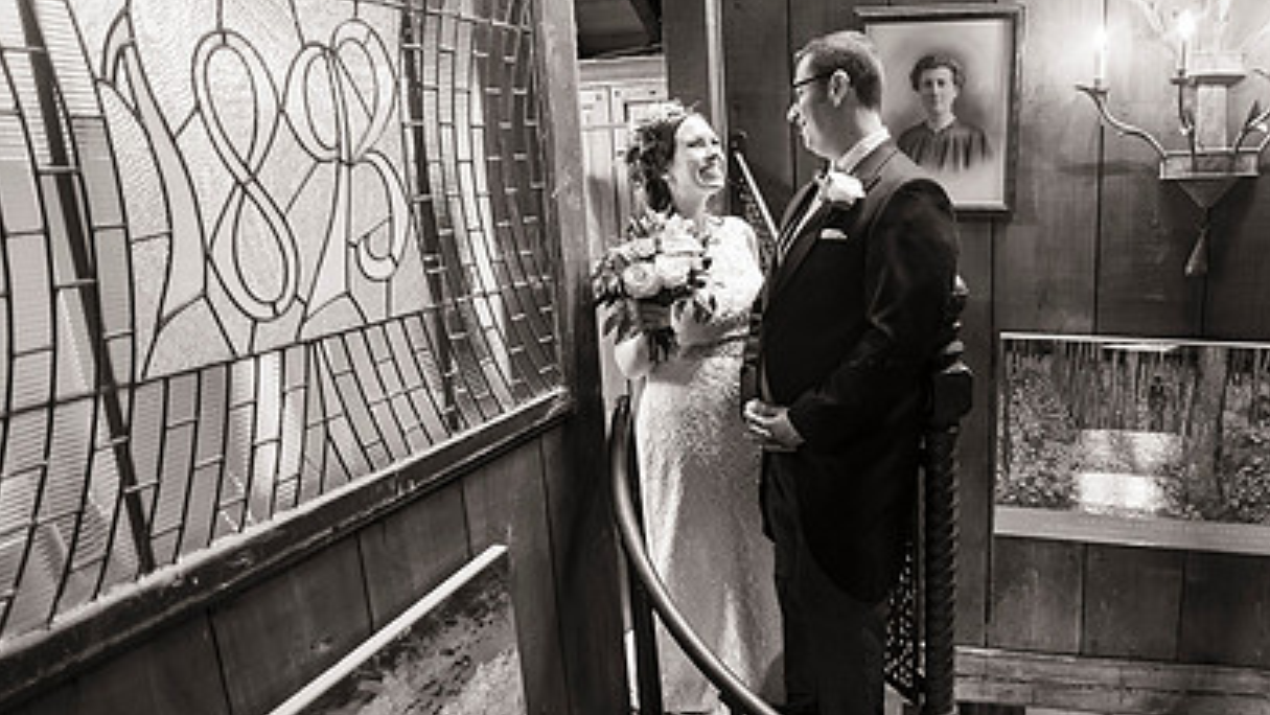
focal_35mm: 30
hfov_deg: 63.7
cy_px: 455
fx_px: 1010
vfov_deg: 38.7
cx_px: 768
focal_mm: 20
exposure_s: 1/50
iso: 1000
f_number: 2.8
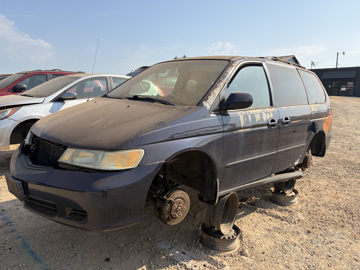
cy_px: 135
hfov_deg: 67.3
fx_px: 270
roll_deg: -2.7
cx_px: 180
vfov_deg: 53.1
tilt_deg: -5.3
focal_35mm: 26
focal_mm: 5.96
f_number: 1.6
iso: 50
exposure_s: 1/3279
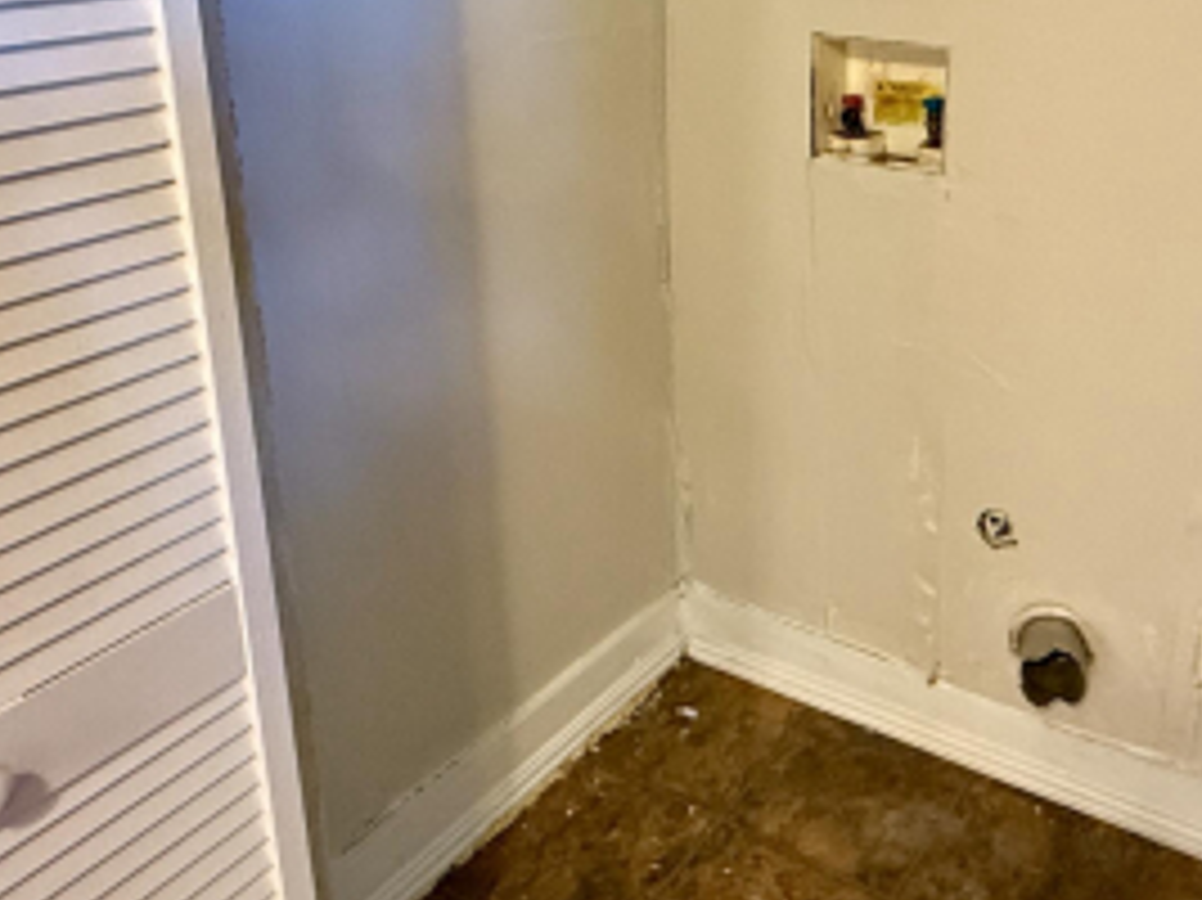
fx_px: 1215
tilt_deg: -13.8
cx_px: 885
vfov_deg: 38.8
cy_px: 153
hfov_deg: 50.7
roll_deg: -1.1
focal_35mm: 35
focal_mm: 2.22
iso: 500
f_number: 2.2
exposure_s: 1/60
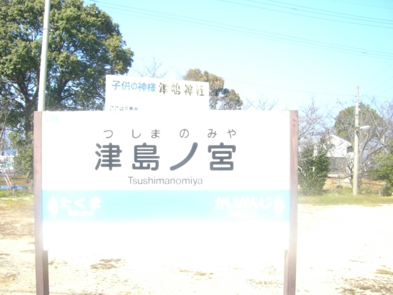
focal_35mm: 38
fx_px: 431
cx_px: 196
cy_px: 148
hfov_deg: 49.0
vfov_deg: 37.7
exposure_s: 1/2000
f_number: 4.3
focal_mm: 6.2
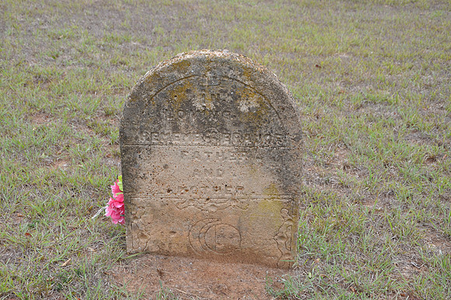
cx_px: 226
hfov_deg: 29.9
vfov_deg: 20.1
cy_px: 150
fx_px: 844
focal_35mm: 68
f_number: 9
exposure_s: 1/80
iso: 200
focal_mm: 45
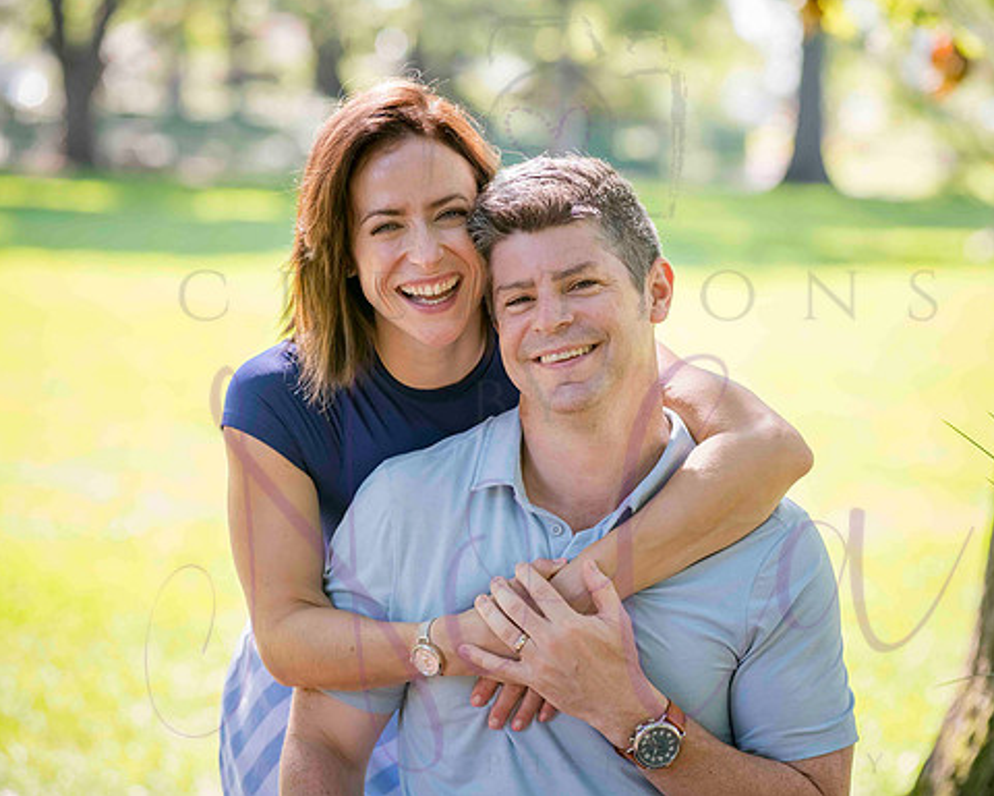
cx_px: 559
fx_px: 4001
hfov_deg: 14.2
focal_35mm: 136
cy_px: 397
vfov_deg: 11.4
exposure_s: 1/320
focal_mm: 120
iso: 400
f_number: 4.5
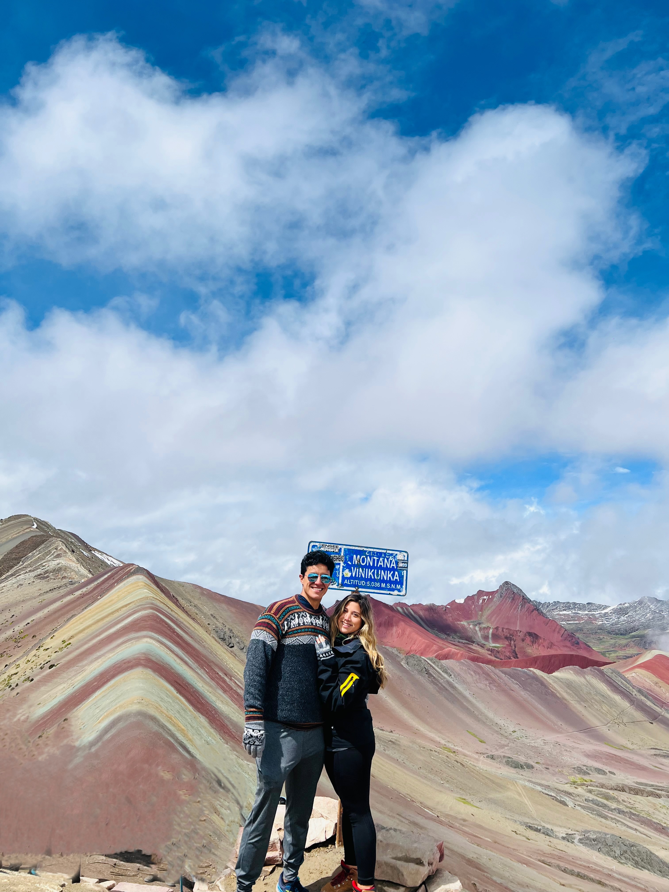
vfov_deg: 67.3
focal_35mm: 26
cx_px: 334
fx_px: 670
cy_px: 446
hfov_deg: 53.1
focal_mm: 5.7
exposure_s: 1/8696
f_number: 1.5
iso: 50
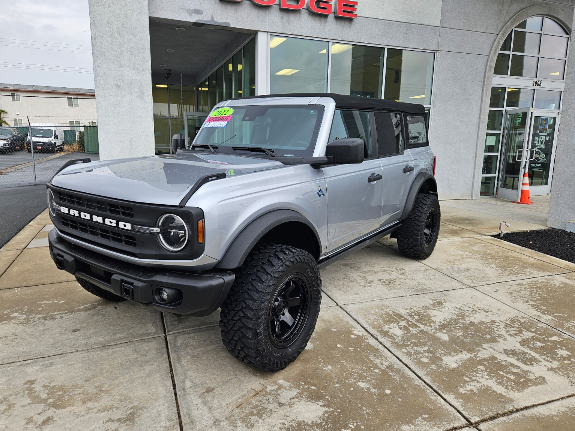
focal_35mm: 24
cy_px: 208
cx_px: 289
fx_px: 399
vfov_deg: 56.8
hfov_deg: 71.6
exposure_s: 1/203
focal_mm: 5.4
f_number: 1.8
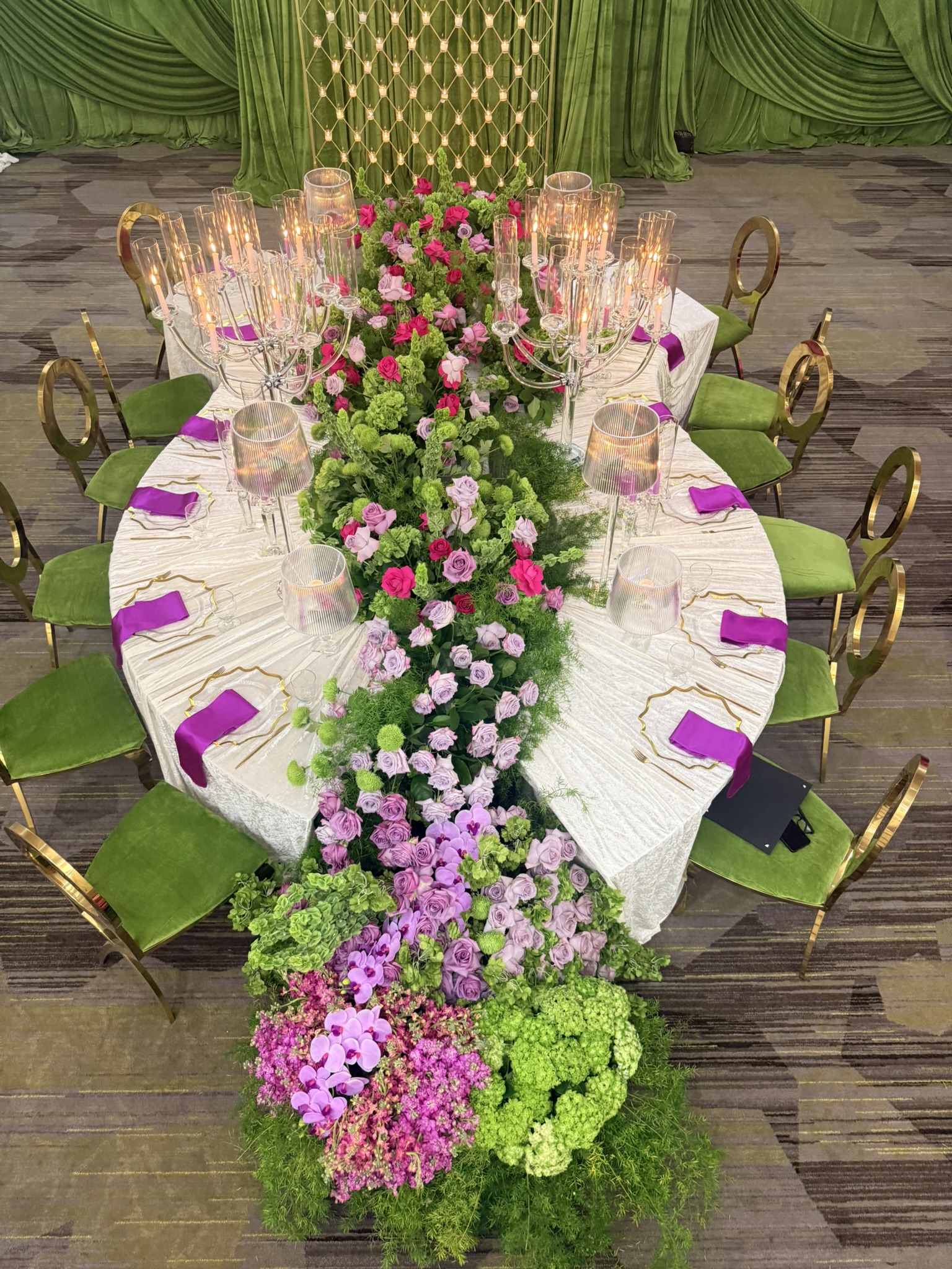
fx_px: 880
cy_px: 634
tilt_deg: -46.4
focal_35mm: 24
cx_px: 476
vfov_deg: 71.6
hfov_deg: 56.8
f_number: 1.78
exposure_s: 1/60
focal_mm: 6.76
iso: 320
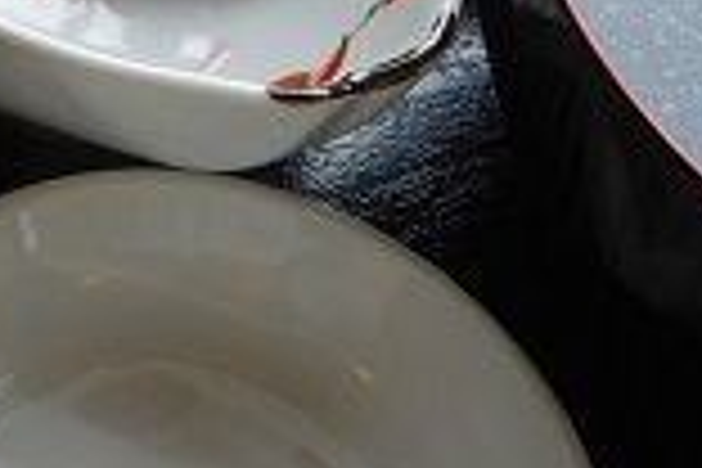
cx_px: -180
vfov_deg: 12.0
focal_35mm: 114
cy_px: 86
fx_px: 2223
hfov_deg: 17.0
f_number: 3.4
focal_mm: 4.5
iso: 125
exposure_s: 1/100
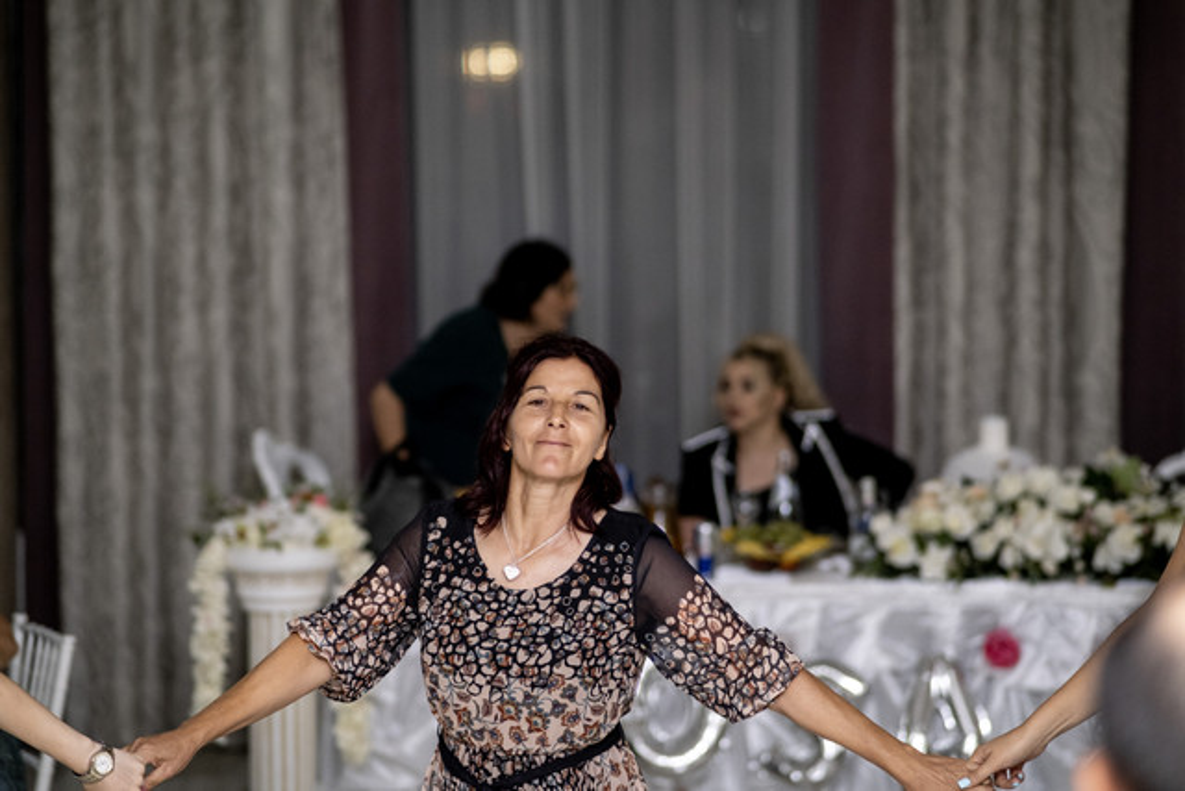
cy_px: 396
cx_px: 592
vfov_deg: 10.7
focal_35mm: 128
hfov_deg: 16.0
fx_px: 4214
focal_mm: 85
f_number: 1.8
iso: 1250
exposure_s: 1/250
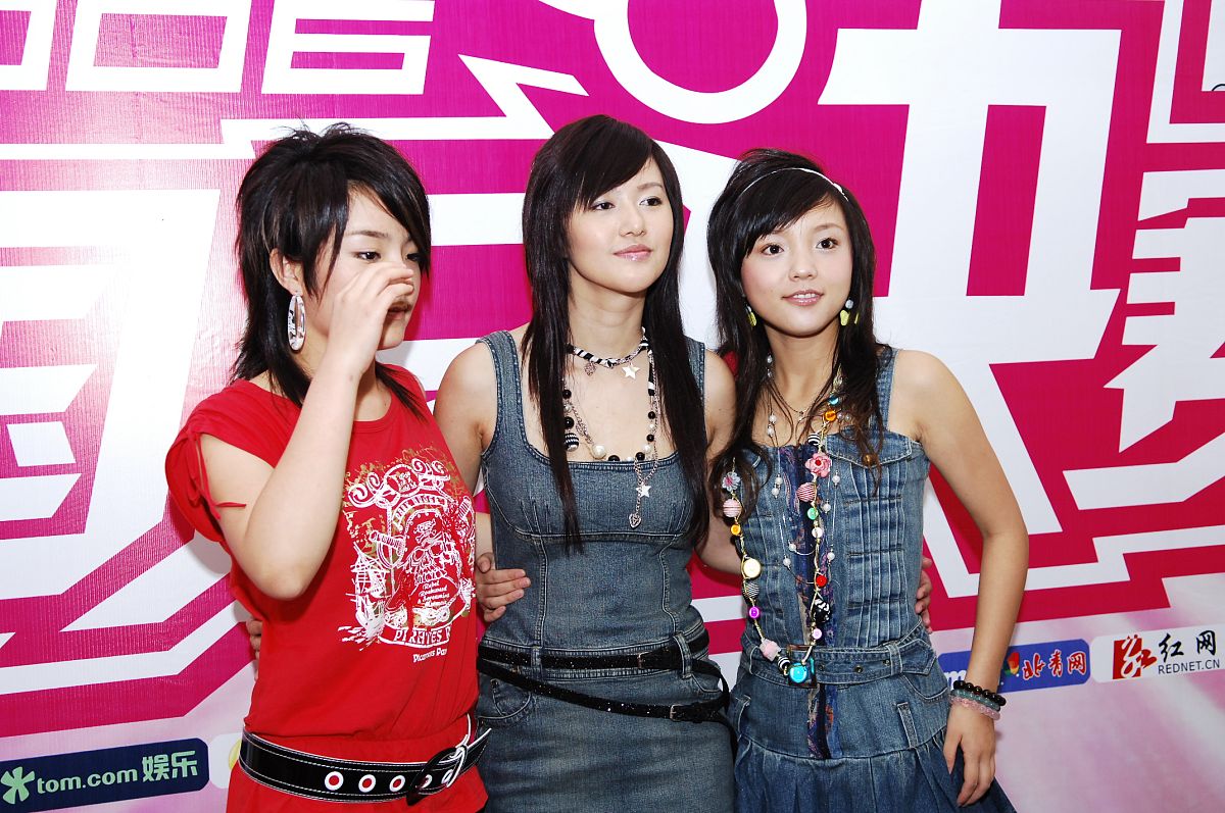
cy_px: 406
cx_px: 612
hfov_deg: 42.4
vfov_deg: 28.9
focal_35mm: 46
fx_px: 1580
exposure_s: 1/250
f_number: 4
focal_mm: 31
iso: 400
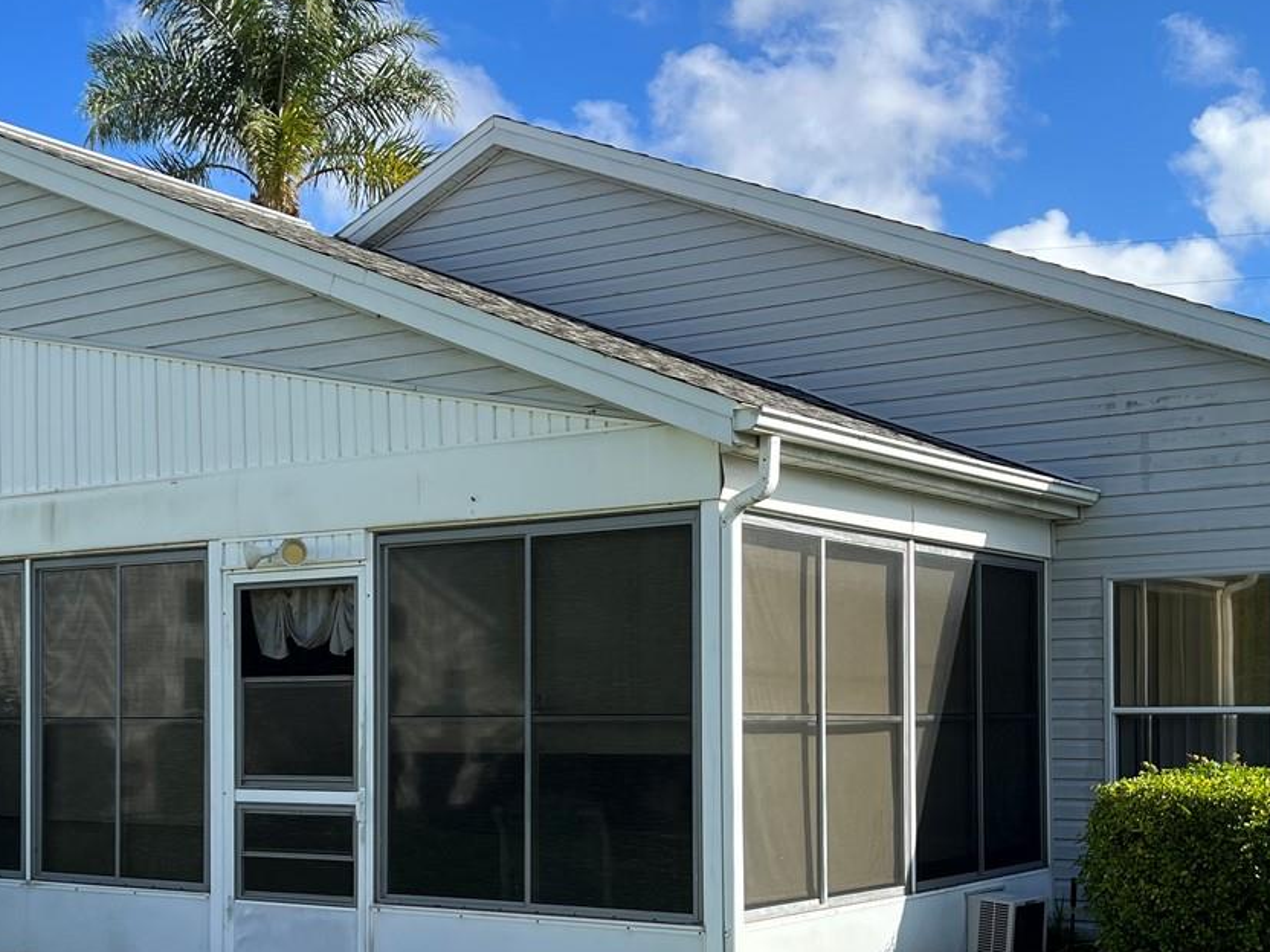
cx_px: 575
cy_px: 700
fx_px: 1834
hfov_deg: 38.2
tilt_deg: +0.5
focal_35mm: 50
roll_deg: -0.1
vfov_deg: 28.7
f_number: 1.5
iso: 50
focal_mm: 5.7
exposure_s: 1/2915
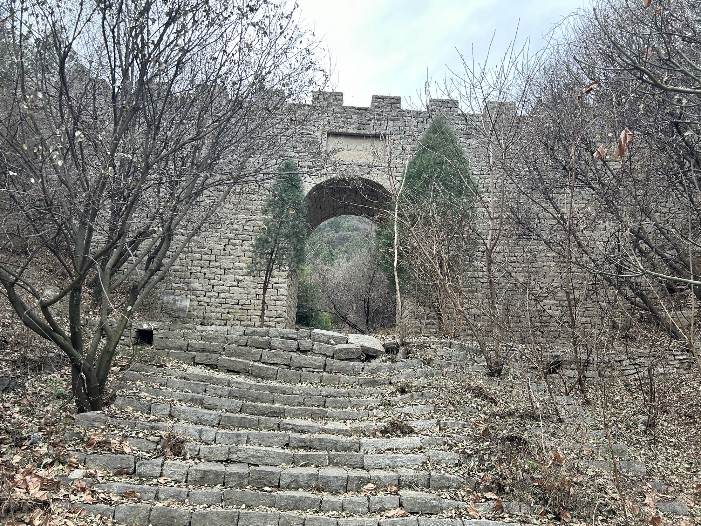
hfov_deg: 67.3
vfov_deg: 53.1
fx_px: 527
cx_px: 350
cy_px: 263
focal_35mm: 26
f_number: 1.5
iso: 50
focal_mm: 5.7
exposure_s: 1/476
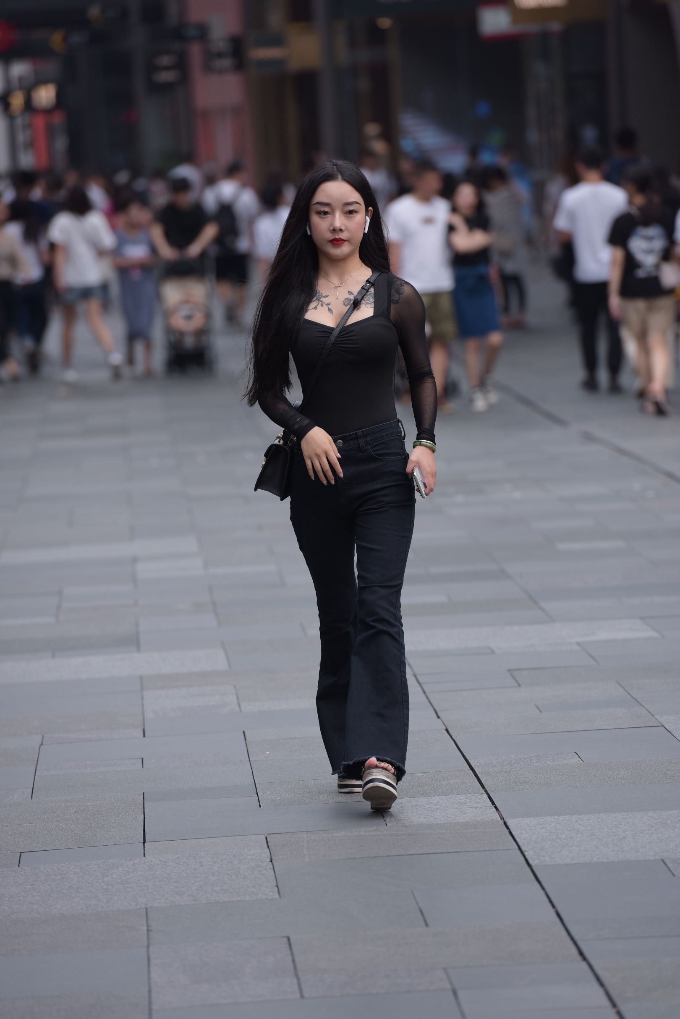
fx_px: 5663
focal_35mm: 200
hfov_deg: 6.9
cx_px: 340
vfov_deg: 10.3
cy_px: 510
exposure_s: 1/800
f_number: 4
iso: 280
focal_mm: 200
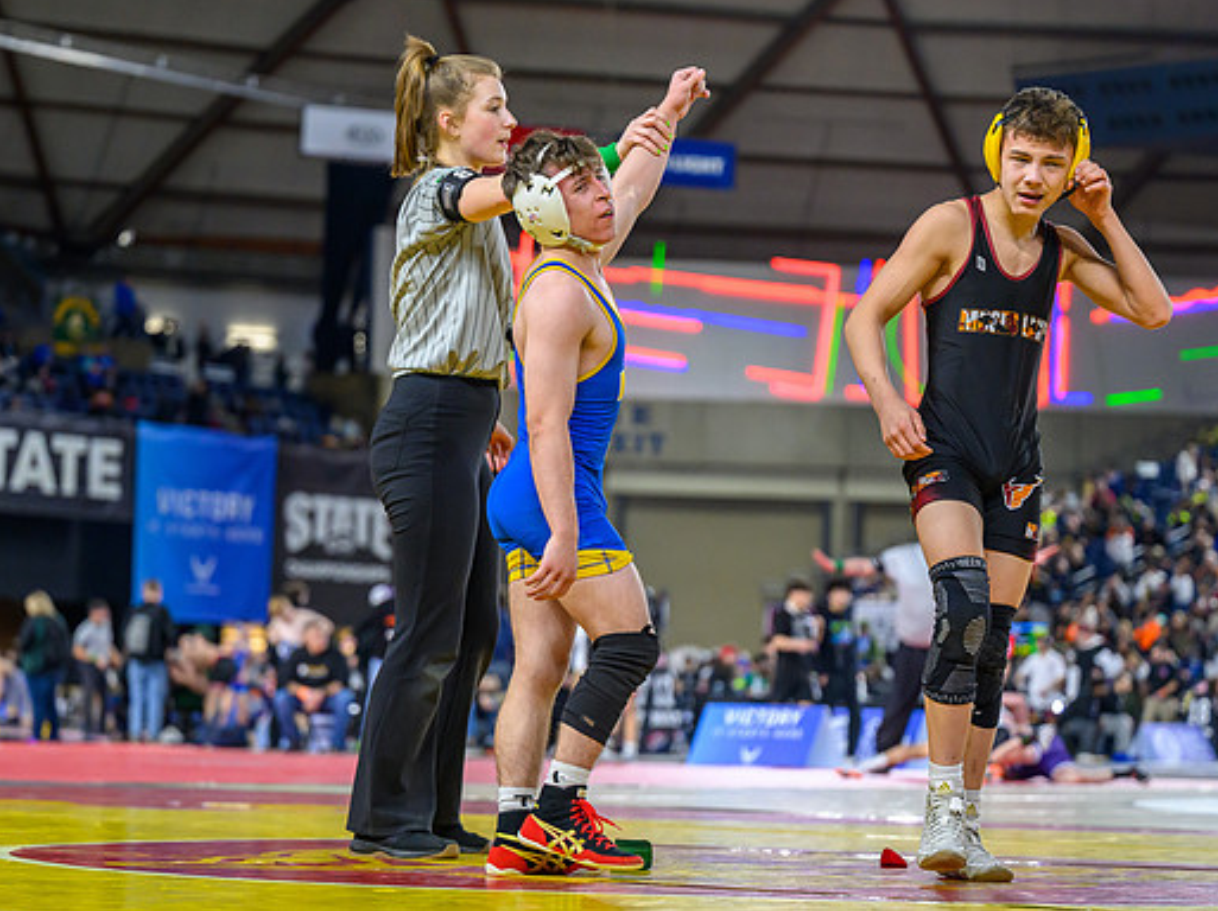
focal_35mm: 106
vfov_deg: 13.9
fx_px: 3727
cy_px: 510
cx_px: 602
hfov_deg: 18.6
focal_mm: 77
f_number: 2.8
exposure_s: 1/800
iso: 2000
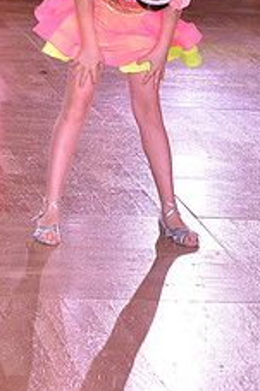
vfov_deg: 8.0
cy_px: -105
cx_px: 137
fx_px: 2767
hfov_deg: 5.4
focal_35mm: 255
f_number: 6.3
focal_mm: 100
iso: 2000
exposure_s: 1/250
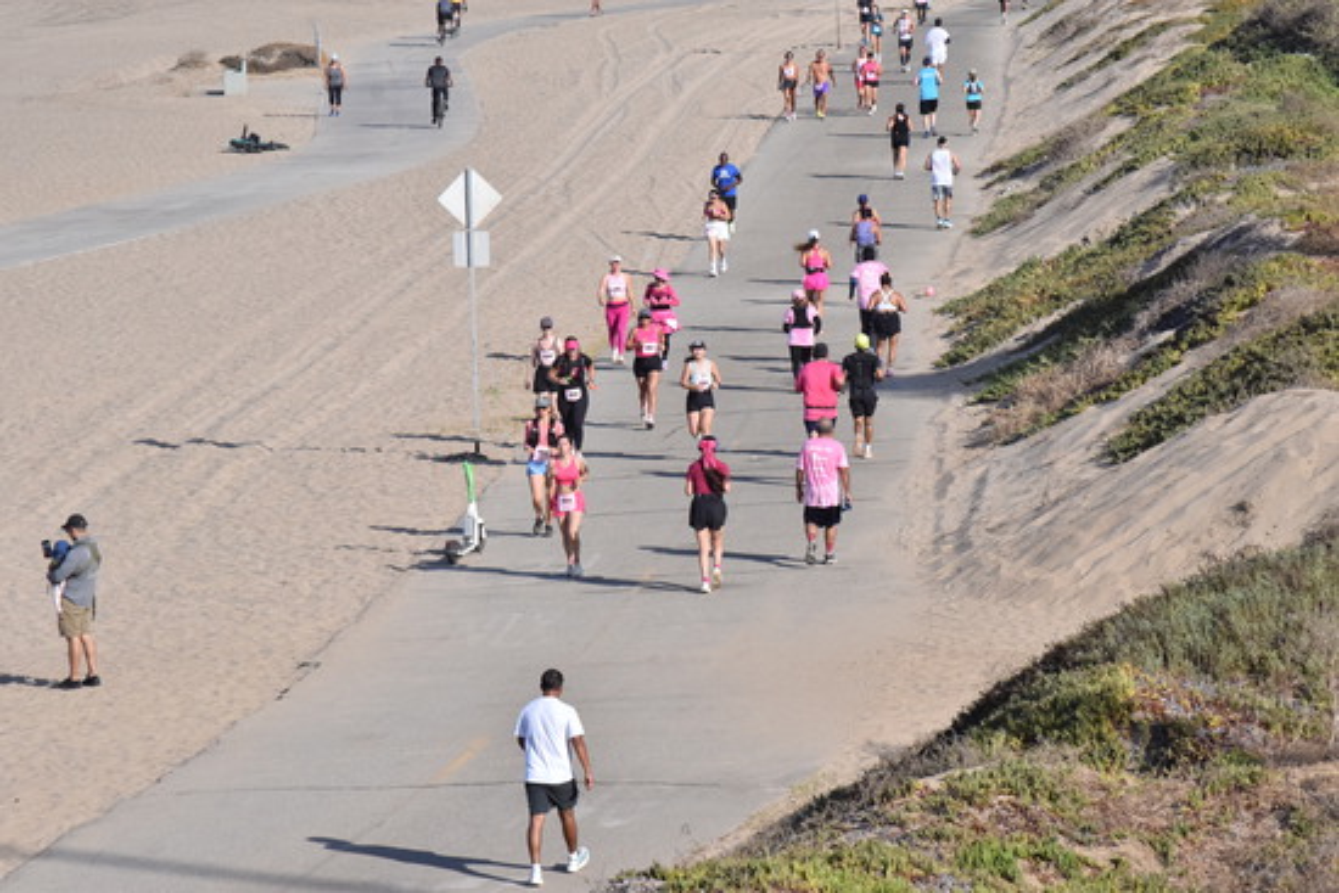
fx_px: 6808
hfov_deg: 11.2
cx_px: 670
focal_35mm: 183
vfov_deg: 7.5
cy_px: 446
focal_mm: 122
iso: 1600
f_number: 14
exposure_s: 1/3200
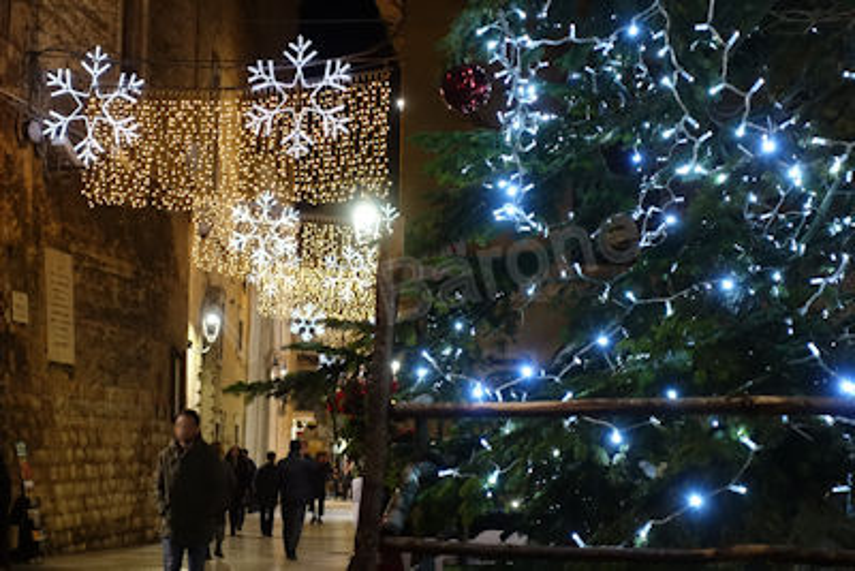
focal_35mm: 70
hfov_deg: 28.8
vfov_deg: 19.5
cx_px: 428
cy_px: 286
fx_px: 1663
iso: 800
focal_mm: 25.7
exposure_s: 1/40
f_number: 2.8
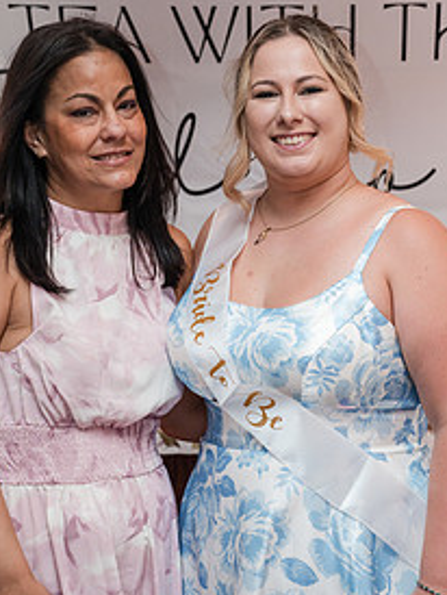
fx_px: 1736
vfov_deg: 19.4
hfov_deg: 14.7
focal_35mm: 101
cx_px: 232
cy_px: 276
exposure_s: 1/250
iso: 2500
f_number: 4
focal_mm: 64
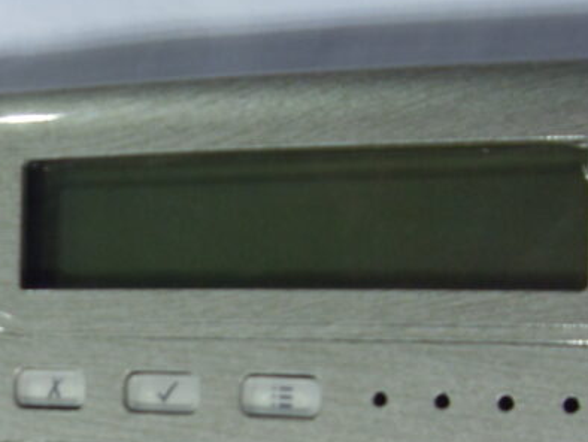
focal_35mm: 71
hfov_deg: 27.3
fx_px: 1207
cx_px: 215
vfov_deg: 20.2
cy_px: 429
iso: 160
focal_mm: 6.3
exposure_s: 1/45
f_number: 2.8
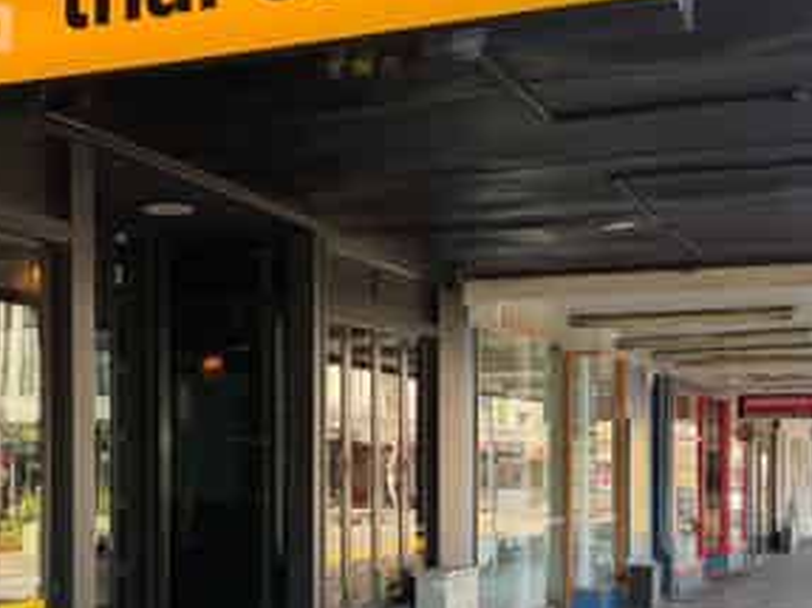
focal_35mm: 55
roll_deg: -0.6
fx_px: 1290
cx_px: 274
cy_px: 460
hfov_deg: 34.6
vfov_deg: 26.2
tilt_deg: -1.2
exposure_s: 1/246
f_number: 1.78
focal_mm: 6.76
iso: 64
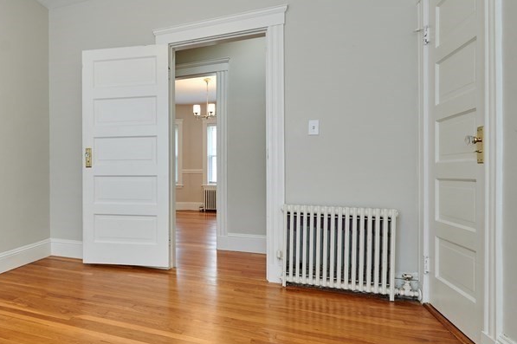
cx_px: 117
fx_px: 344
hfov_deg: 68.0
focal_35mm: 24
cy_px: 177
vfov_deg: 53.0
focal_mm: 14
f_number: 5.6
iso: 800
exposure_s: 1/100
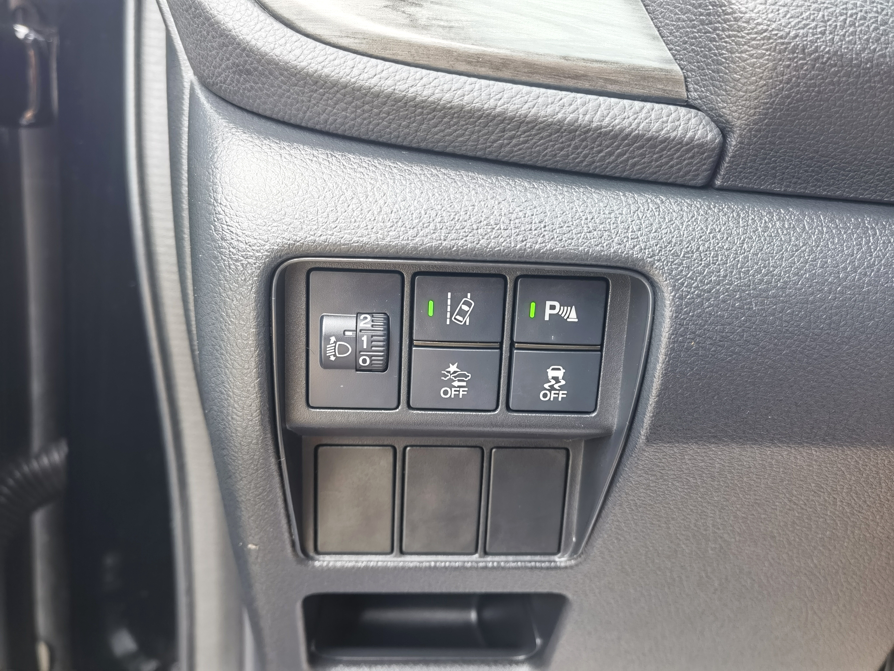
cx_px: 447
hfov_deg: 52.6
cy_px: 336
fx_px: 904
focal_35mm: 35
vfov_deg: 40.7
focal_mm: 6.67
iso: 64
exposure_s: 1/100
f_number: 1.9
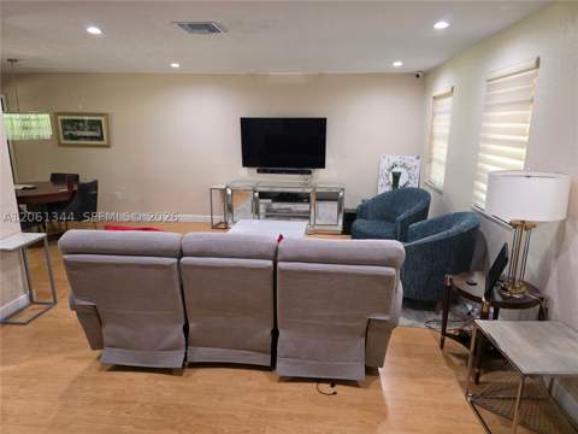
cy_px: 217
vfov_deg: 58.9
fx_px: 384
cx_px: 289
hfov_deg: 73.9
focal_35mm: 23
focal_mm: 6.3
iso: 800
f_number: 1.7
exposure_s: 1/120
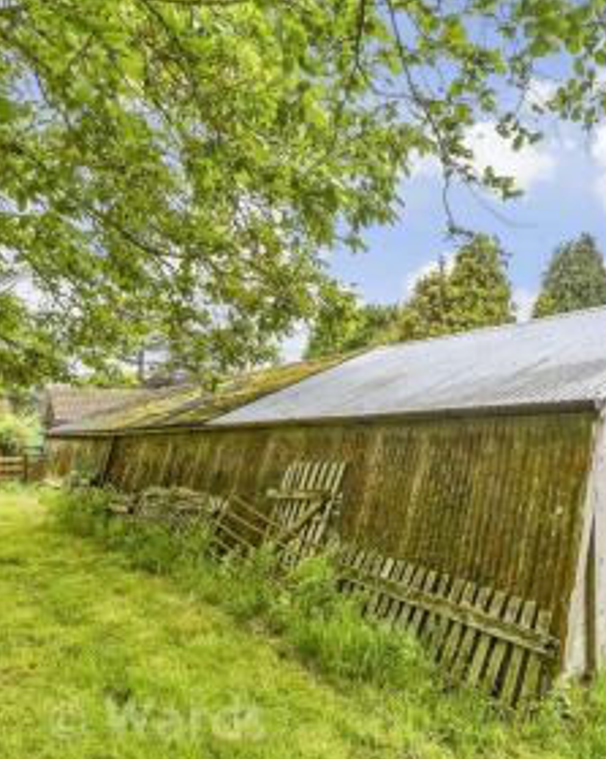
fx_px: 538
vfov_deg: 70.1
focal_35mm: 24
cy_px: 423
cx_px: 467
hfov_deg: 55.4
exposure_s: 1/60
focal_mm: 10
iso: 160
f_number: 8
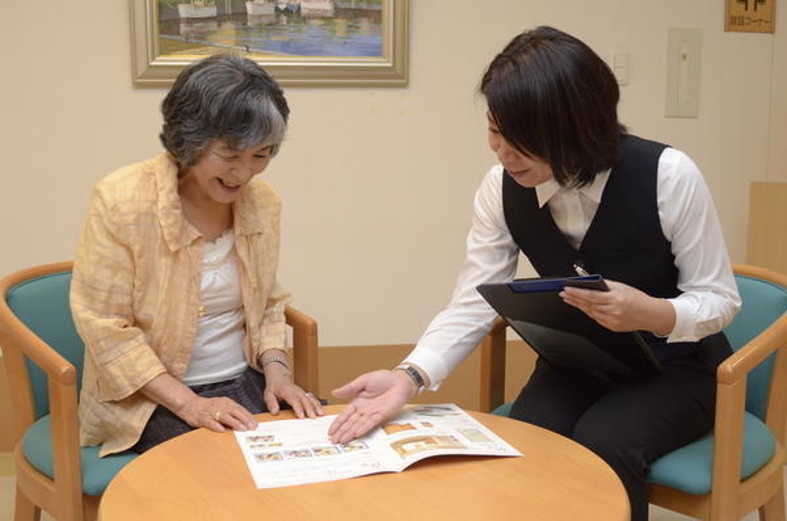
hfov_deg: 53.2
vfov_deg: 36.7
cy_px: 260
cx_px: 394
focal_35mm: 36
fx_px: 785
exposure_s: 1/160
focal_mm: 24
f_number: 5.6
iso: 2000
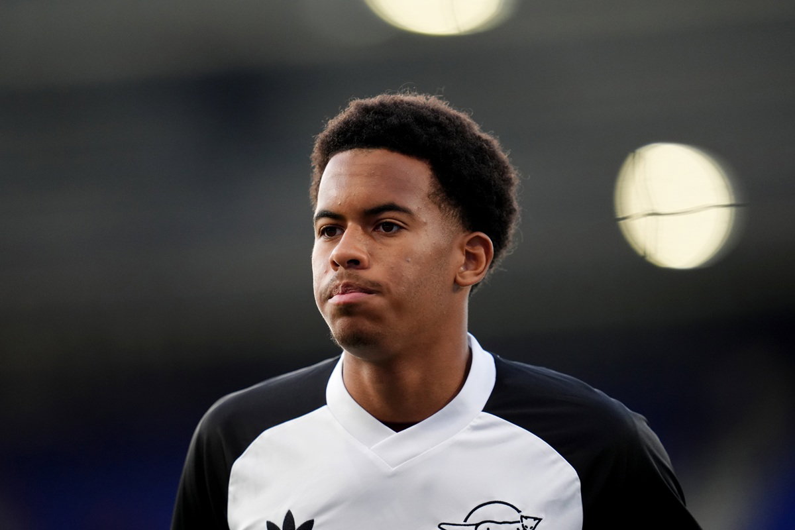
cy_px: 265
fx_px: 8833
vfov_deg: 3.4
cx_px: 398
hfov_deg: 5.2
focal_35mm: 400
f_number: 2.8
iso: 3200
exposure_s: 1/2500
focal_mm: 400
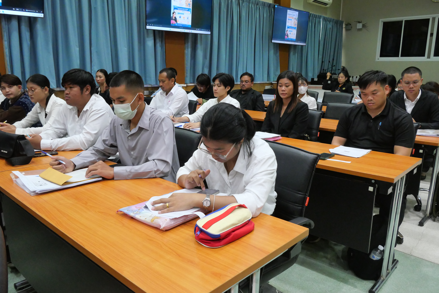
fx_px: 354
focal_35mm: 29
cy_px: 146
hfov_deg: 63.6
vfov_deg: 45.0
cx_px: 220
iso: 3200
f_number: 5.6
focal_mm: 14
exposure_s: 1/80
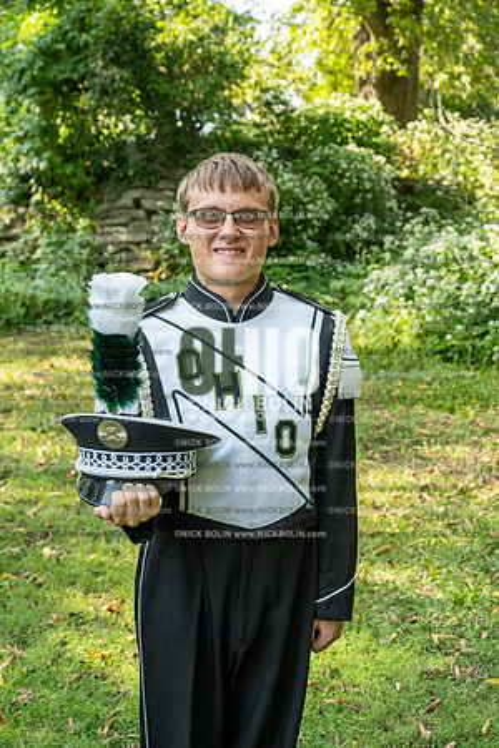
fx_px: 1019
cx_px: 250
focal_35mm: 49
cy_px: 374
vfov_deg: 40.3
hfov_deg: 27.5
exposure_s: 1/800
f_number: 5.6
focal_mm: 49
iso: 1250
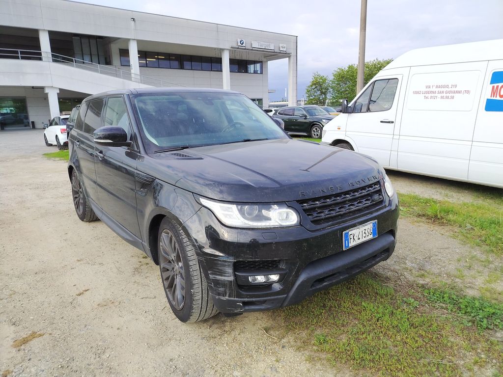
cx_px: 252
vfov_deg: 56.8
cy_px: 188
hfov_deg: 71.6
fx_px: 349
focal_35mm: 24
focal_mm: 5.25
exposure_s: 1/900
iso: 274
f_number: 1.75
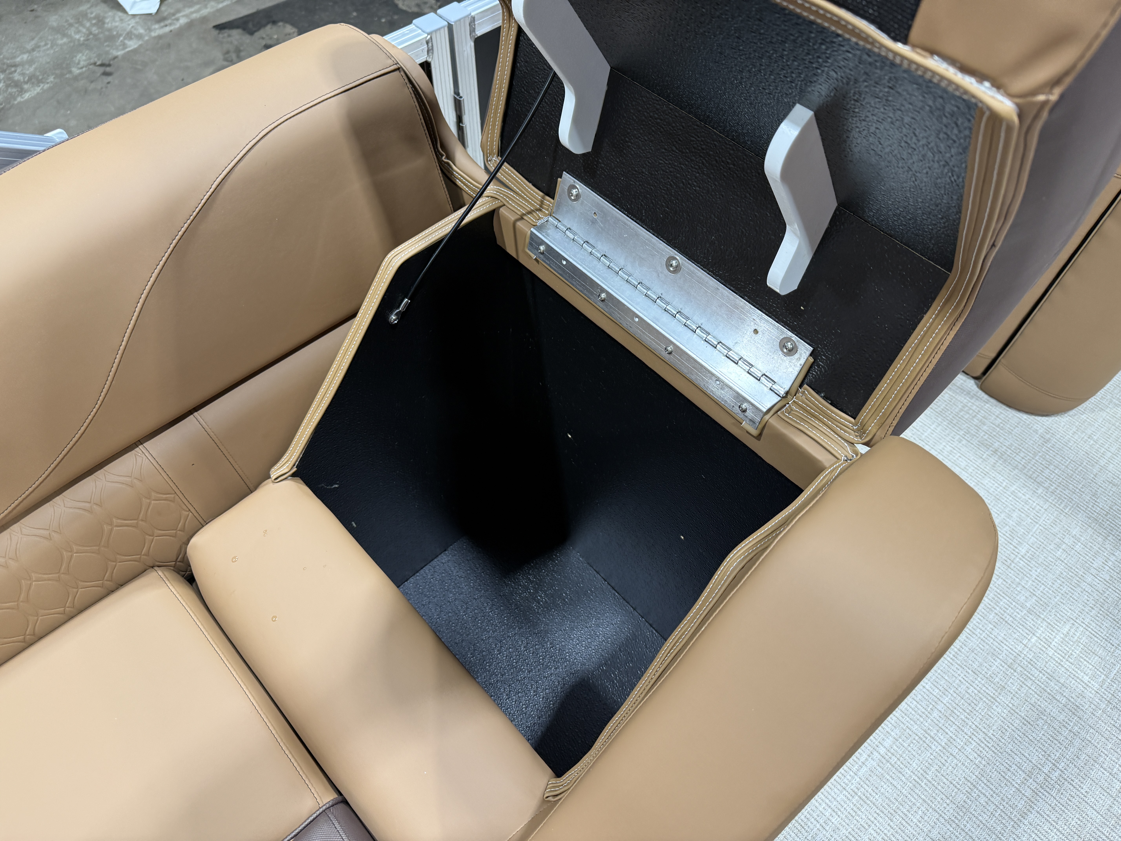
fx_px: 777
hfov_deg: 71.6
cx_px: 560
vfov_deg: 56.8
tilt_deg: -56.1
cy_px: 420
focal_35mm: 24
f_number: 1.78
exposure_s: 1/120
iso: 160
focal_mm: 6.76
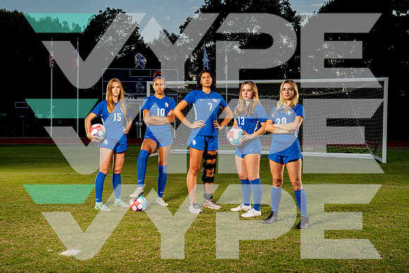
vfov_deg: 33.4
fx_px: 455
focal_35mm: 40
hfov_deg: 48.4
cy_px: 136
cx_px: 204
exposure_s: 1/250
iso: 500
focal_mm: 40
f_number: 8
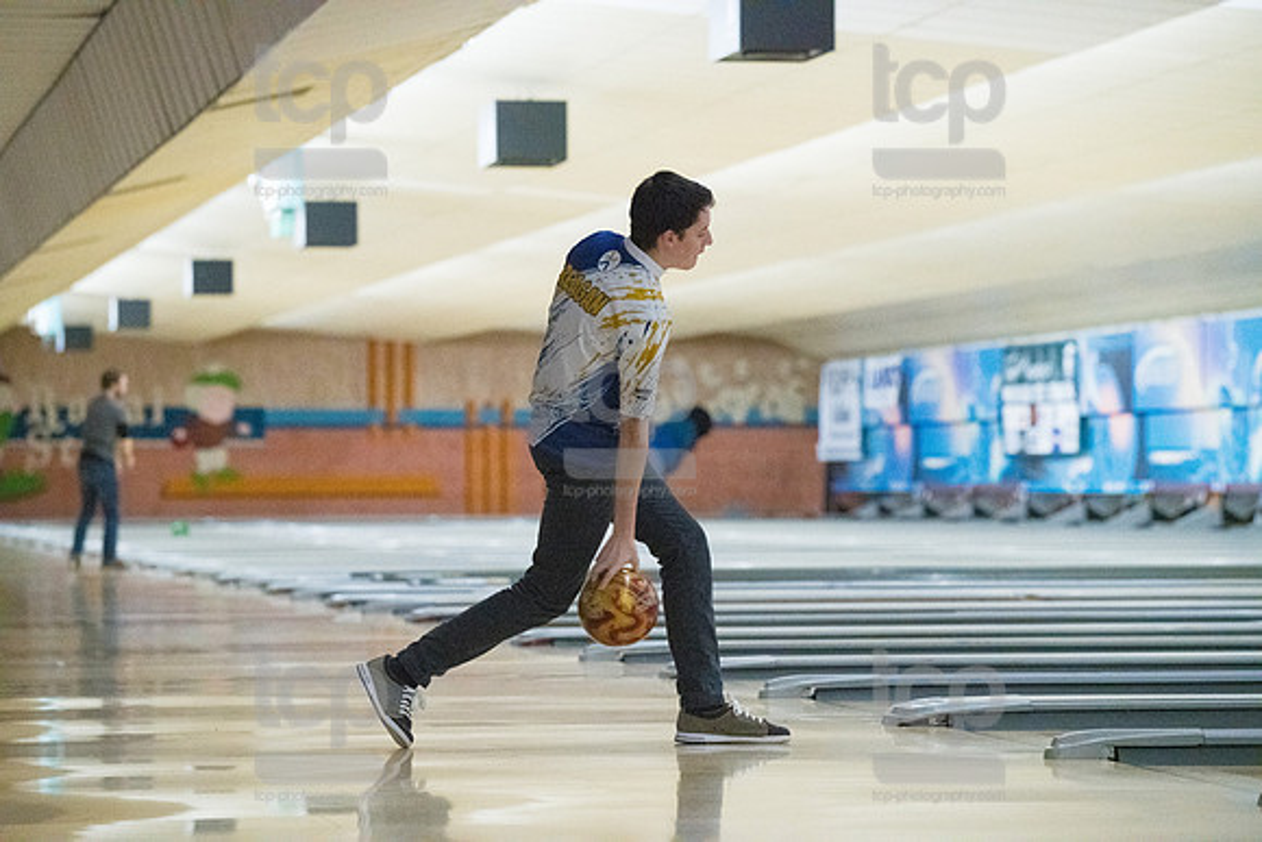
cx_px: 631
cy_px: 421
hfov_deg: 15.8
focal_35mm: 130
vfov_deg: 10.6
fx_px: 4558
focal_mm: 130
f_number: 4
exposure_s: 1/1000
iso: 10000
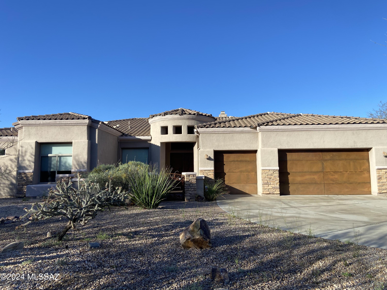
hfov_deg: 67.3
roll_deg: +1.5
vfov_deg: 53.1
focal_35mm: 26
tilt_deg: +5.8
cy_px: 145
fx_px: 291
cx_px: 194
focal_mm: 4.25
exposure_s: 1/1961
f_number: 1.8
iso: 32
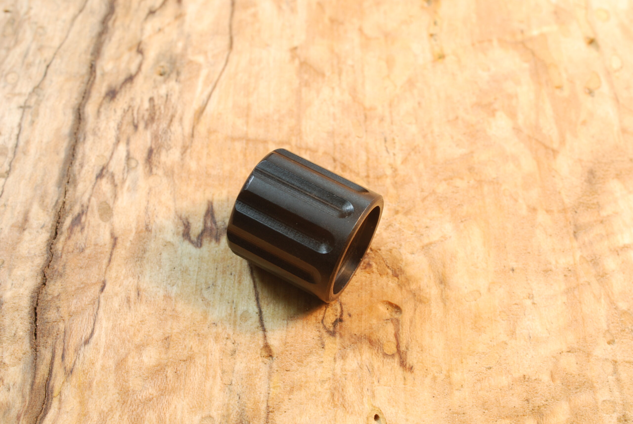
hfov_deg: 33.4
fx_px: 1056
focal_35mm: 60
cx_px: 316
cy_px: 212
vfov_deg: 22.7
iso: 200
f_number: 22
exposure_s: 1/8
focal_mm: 40
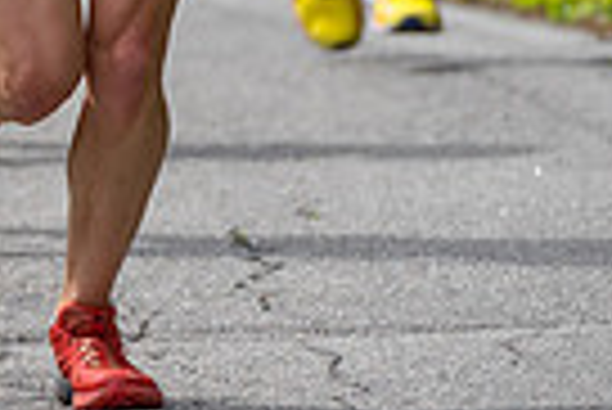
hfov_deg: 2.0
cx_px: -257
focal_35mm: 1027
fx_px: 17477
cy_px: -441
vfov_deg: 1.3
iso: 400
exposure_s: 1/3200
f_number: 4
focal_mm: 200
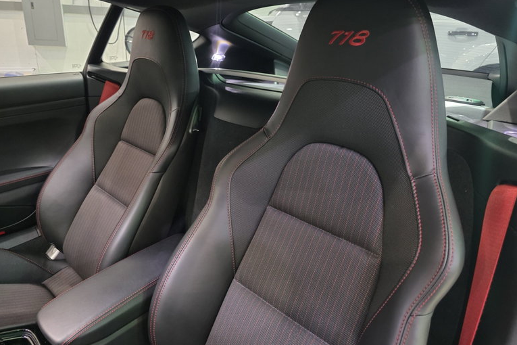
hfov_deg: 73.7
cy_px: 166
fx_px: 345
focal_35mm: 24
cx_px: 258
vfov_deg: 53.1
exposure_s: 1/17.2
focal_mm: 6.3
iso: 1600
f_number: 1.7
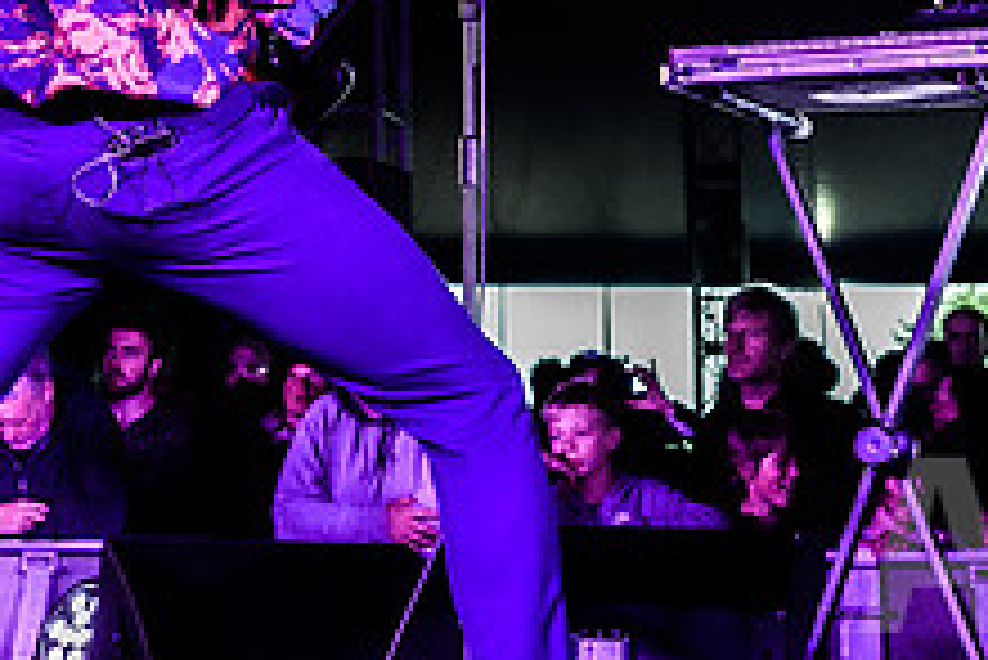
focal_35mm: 102
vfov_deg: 13.1
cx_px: 325
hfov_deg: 19.9
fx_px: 2801
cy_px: -154
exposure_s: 1/250
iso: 1600
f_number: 2.8
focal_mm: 24
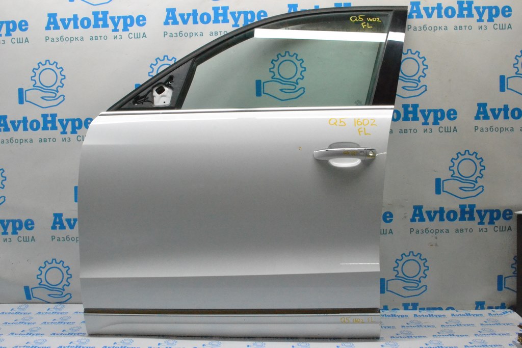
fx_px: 566
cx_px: 261
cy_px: 174
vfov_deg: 34.2
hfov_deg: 49.5
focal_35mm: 39
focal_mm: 26
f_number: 14
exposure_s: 1/125
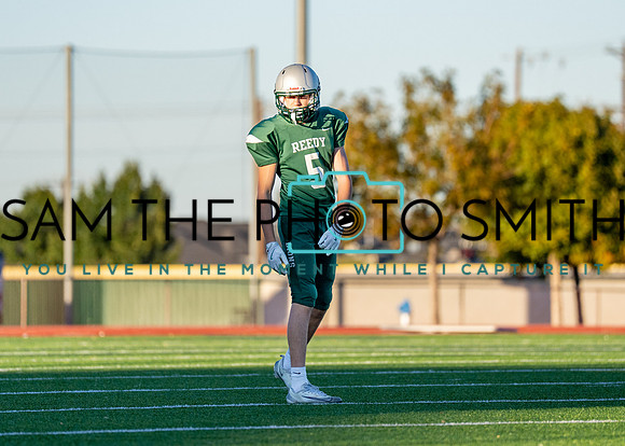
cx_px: 317
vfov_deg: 3.8
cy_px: 190
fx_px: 6650
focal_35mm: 375
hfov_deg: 5.4
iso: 200
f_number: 2.8
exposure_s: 1/3200
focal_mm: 200
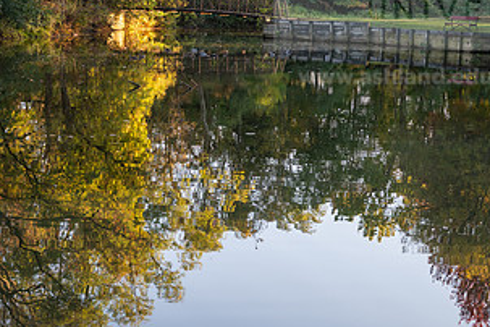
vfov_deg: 19.7
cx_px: 225
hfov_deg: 29.2
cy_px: 111
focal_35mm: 69
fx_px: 939
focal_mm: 36
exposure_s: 1/200
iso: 400
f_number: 4.5
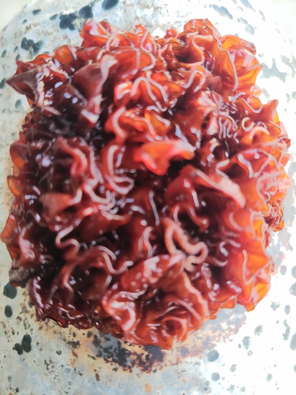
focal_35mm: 26
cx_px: 148
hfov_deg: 53.1
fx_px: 296
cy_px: 198
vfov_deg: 67.3
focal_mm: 4.25
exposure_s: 1/100
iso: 241
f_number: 1.8
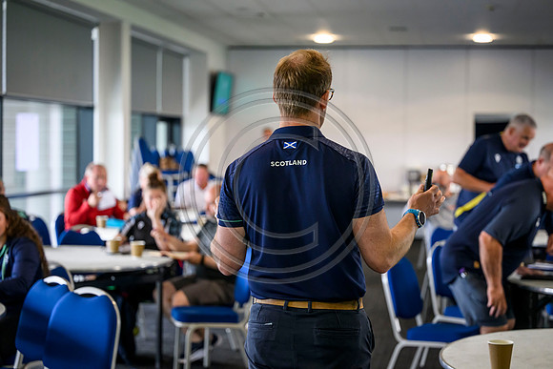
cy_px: 184
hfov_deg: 28.8
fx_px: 1075
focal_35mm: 70
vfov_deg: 19.5
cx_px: 276
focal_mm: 70
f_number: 2.8
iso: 3200
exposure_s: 1/500
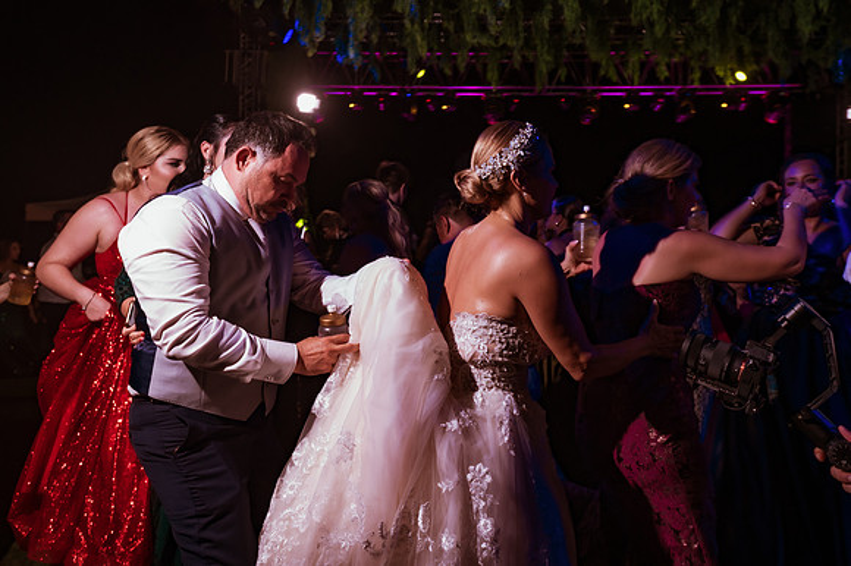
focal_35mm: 27
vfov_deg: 47.8
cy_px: 260
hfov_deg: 67.3
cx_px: 460
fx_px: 638
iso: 2000
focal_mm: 25
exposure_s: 1/60
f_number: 6.3
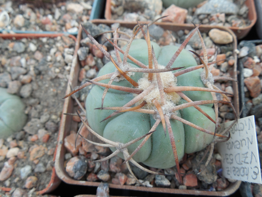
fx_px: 235
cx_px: 131
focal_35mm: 31
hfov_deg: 58.4
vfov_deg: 45.4
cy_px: 98
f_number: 3.6
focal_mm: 5.6
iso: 125
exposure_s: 1/100
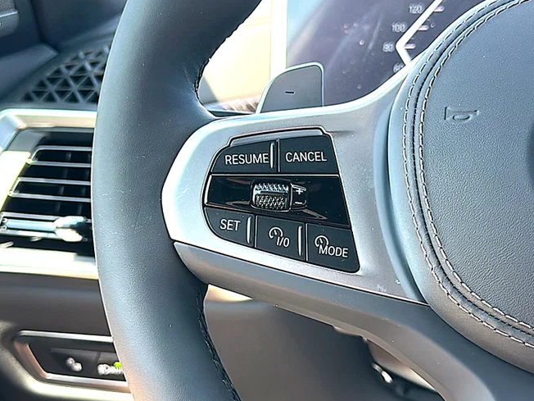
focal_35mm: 44
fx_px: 679
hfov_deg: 42.9
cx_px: 266
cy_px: 199
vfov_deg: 32.9
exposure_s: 1/212
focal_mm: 6.86
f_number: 1.78
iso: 100
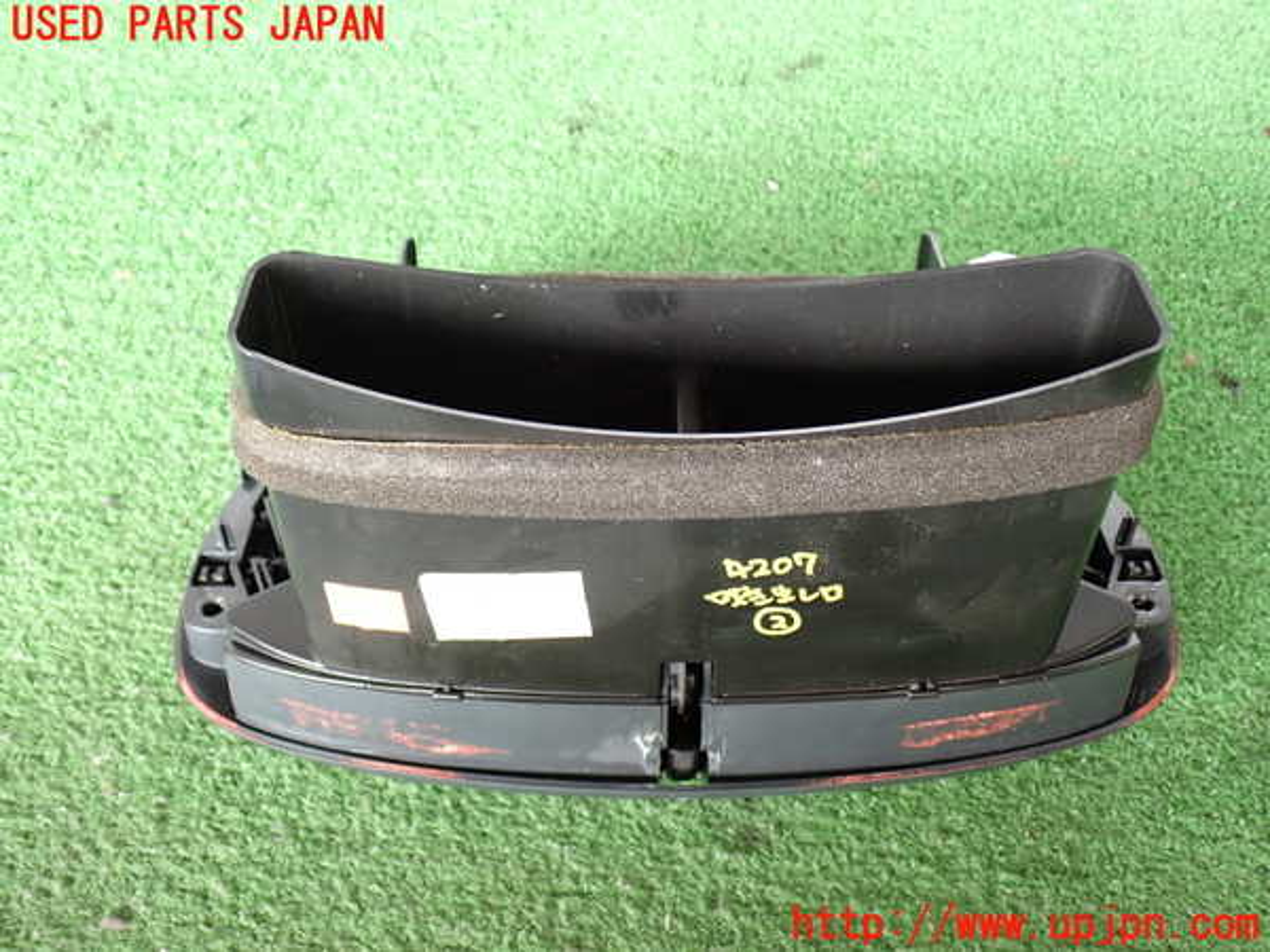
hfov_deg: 51.4
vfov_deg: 39.7
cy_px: 476
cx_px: 635
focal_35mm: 36
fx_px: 1321
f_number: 2.5
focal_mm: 6.37
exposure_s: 1/50
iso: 200
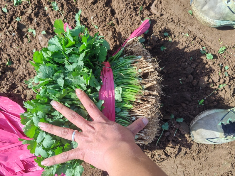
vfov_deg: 48.2
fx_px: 197
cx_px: 118
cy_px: 88
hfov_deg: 61.7
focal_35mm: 29
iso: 50
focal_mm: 5.52
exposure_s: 1/910
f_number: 1.95
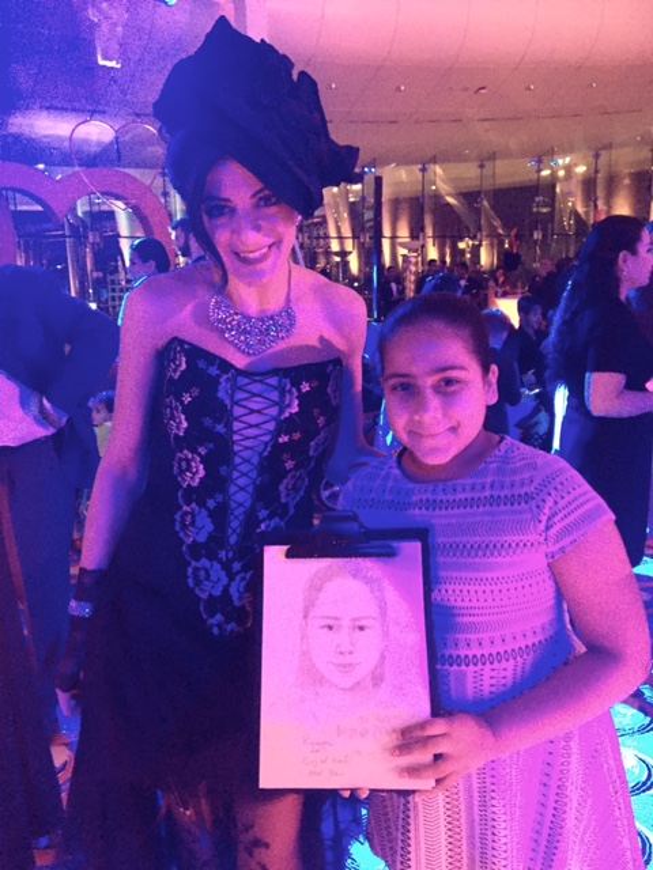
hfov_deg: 48.2
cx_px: 326
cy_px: 435
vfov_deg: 61.7
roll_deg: +0.8
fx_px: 729
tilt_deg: -11.6
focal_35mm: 29
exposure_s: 1/17
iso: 400
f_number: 2.2
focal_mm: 4.15
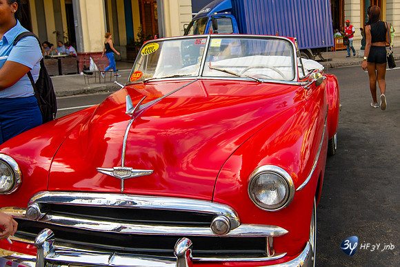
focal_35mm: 43
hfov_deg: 45.2
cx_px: 252
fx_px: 476
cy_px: 99
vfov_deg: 31.2
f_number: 6.3
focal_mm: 34
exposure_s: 1/160
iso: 100
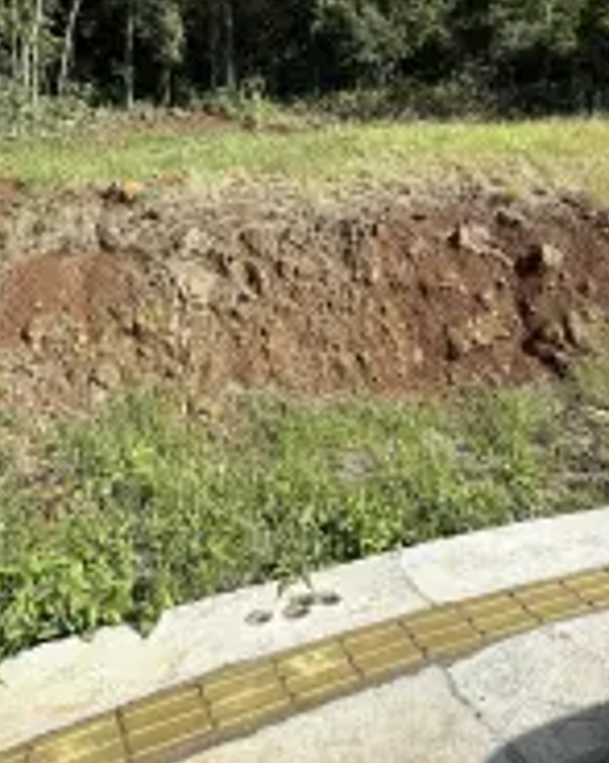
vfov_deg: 65.0
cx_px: 319
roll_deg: +0.7
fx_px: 586
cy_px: 280
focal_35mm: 26
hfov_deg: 54.9
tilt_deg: +0.8
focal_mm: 2.22
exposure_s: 1/932
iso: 40
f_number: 2.2
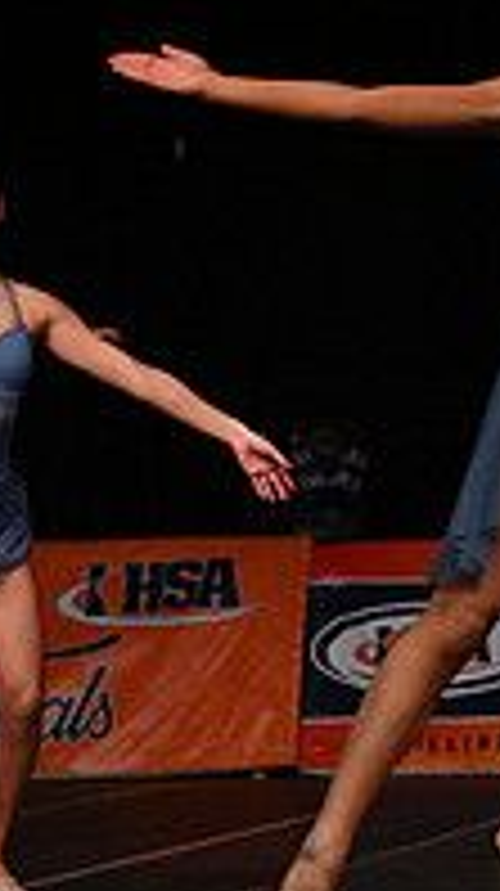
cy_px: 425
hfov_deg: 4.4
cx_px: 1261
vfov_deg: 8.1
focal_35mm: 267
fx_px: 6309
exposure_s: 1/1000
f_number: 4
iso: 8000
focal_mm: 87
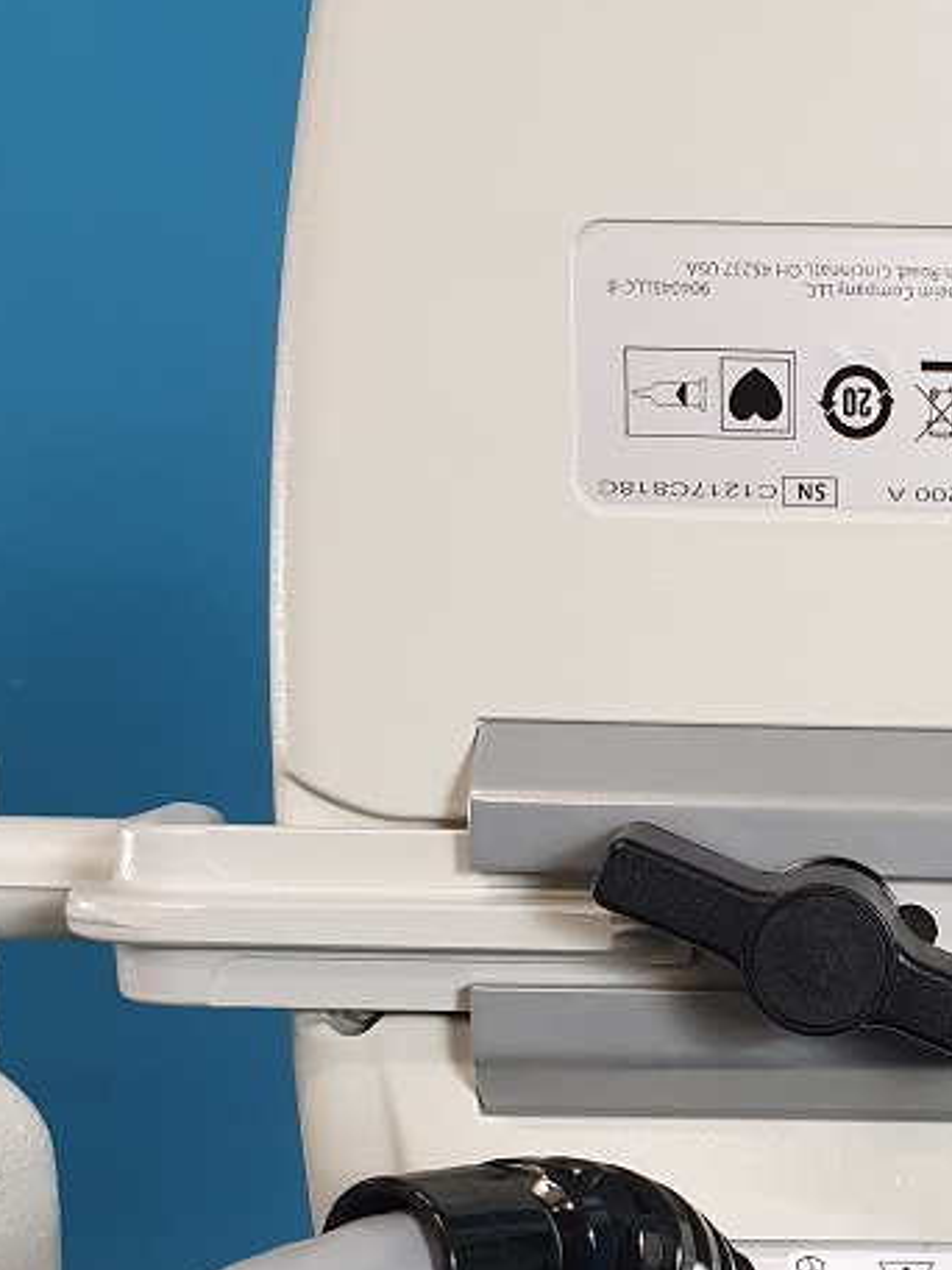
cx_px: 980
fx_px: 2530
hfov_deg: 20.5
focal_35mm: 69
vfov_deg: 27.6
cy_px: 1005
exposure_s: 1/50
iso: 320
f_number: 2.4
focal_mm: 4.3
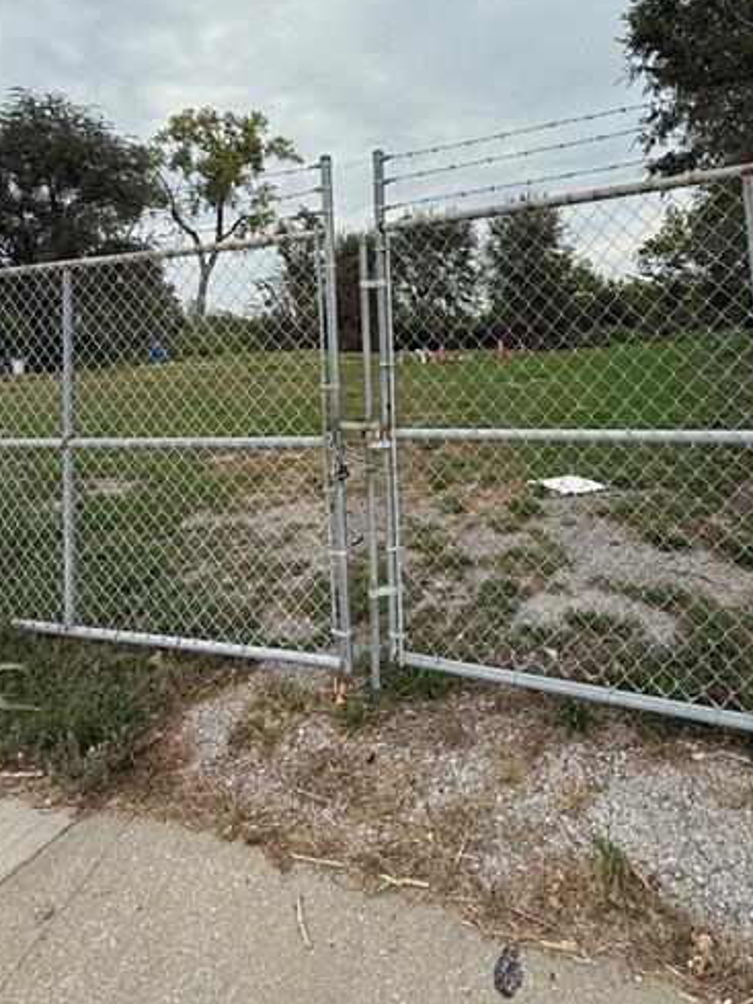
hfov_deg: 60.2
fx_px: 638
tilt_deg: +4.5
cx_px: 478
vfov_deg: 72.4
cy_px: 283
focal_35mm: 22
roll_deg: +4.3
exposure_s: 1/1259
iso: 50
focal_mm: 2.22
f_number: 2.2
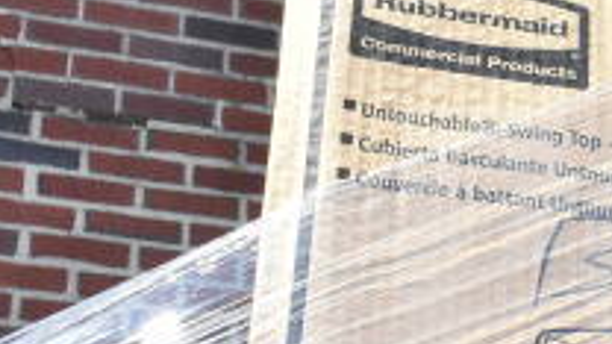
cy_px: 340
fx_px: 2167
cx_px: 650
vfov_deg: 9.0
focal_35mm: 134
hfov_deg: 15.7
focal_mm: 29
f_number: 14
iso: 1600
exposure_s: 1/800
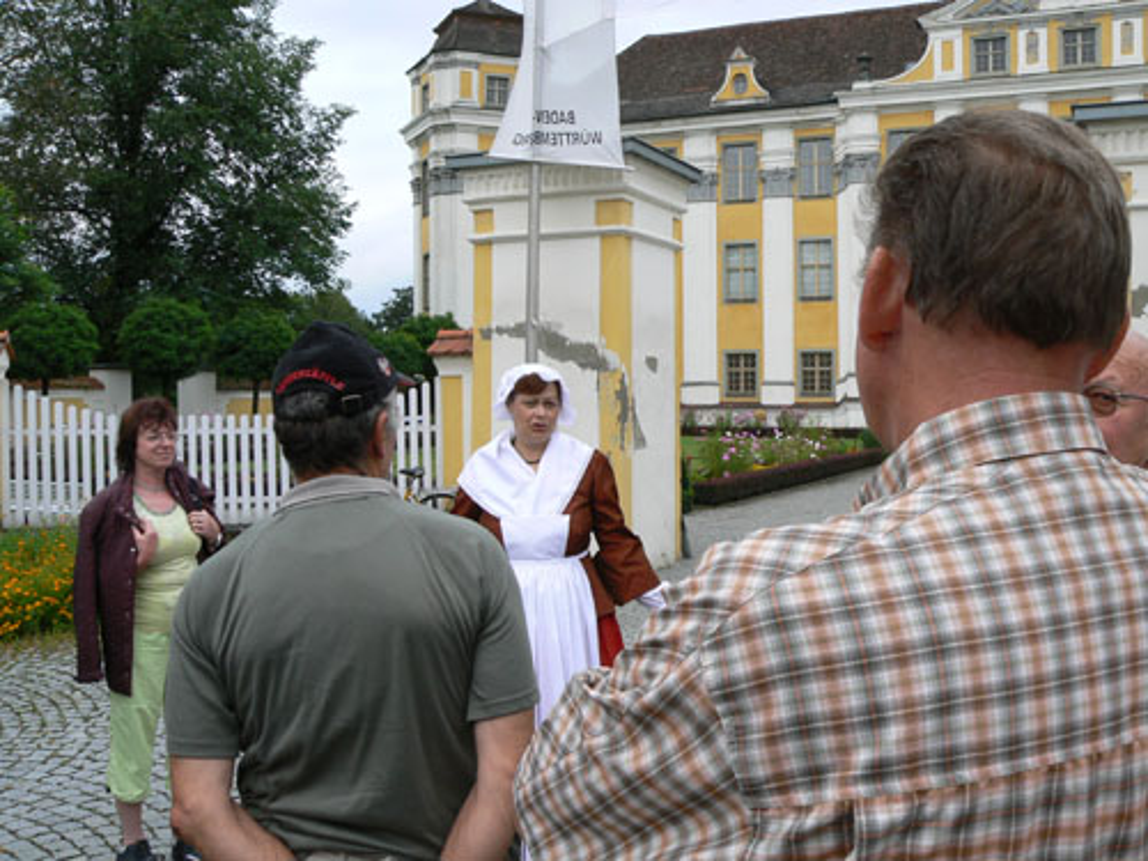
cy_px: 430
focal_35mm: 36
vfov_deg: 39.7
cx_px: 574
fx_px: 1194
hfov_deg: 51.4
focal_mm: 6
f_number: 5.6
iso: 80
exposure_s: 1/250
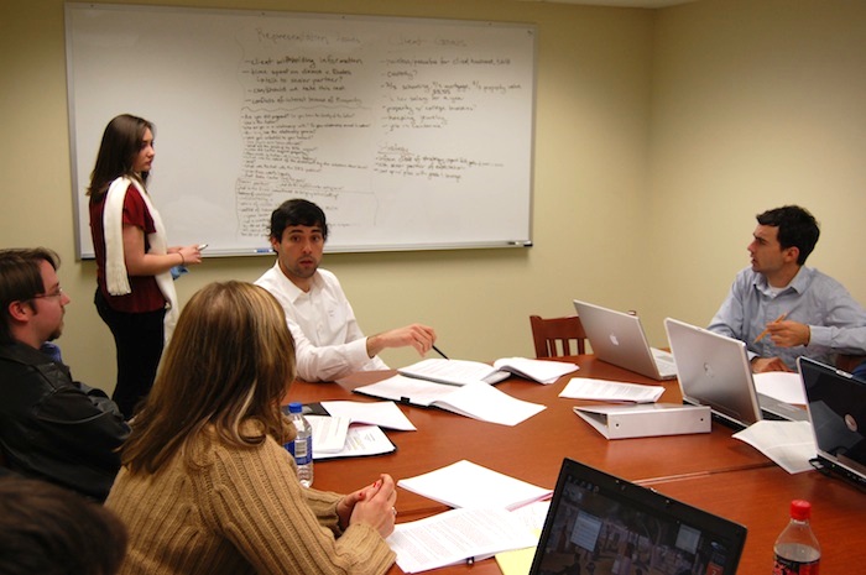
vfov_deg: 34.1
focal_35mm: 39
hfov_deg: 49.6
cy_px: 288
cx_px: 433
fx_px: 937
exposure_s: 1/80
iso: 400
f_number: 4.5
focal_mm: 26
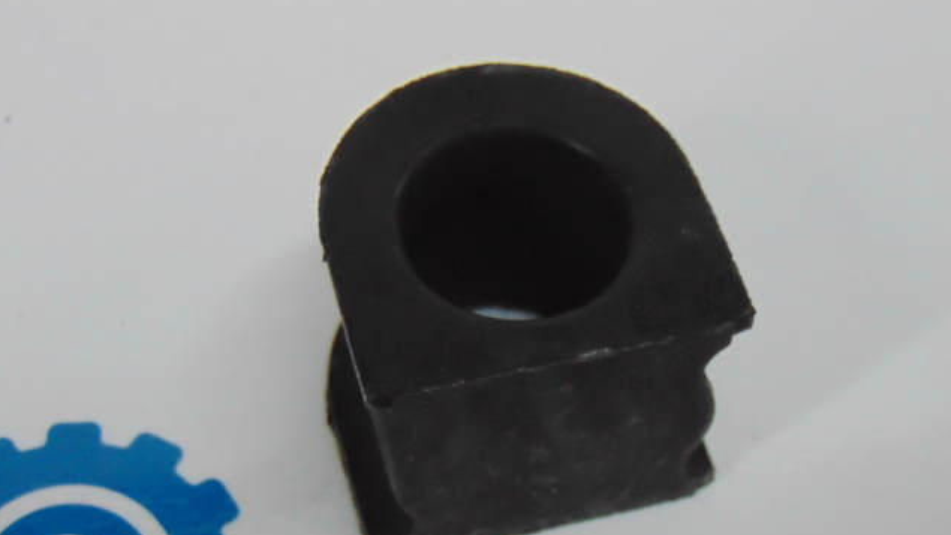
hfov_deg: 27.2
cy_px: 330
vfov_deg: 15.5
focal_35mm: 78
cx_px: 476
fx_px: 1967
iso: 640
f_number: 3.7
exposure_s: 1/60
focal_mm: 12.8
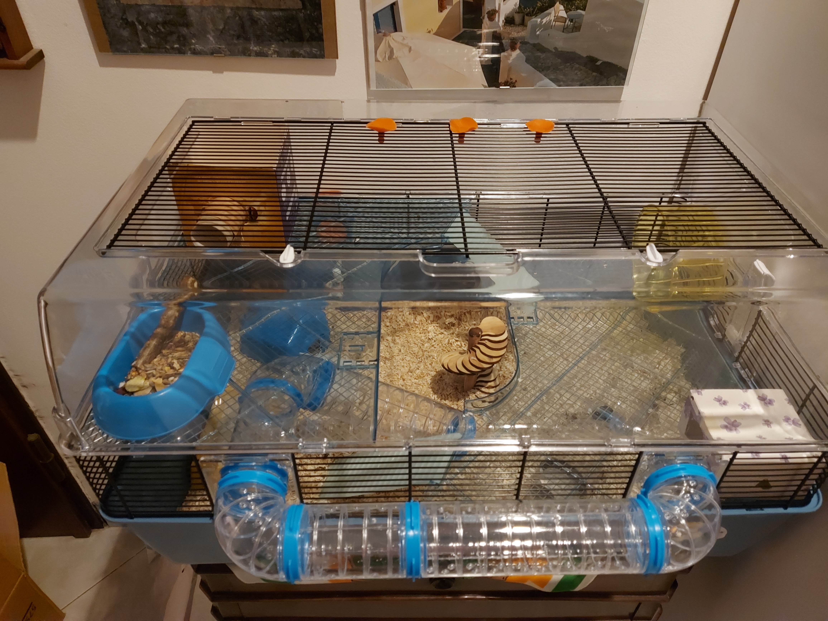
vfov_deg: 56.8
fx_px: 574
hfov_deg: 71.6
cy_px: 310
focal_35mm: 24
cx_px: 414
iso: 1000
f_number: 1.8
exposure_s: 1/20
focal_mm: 5.23
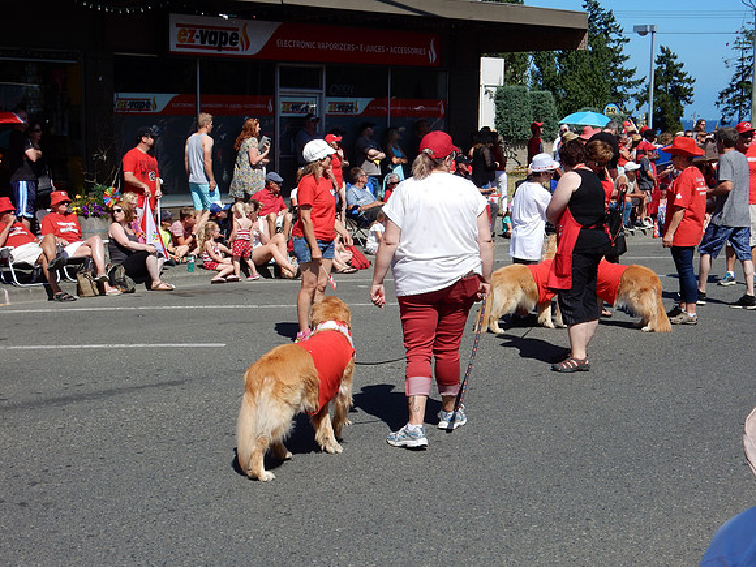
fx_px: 1310
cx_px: 378
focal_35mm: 60
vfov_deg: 24.4
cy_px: 284
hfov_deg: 32.2
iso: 125
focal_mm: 10.7
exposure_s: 1/1250
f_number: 4.5
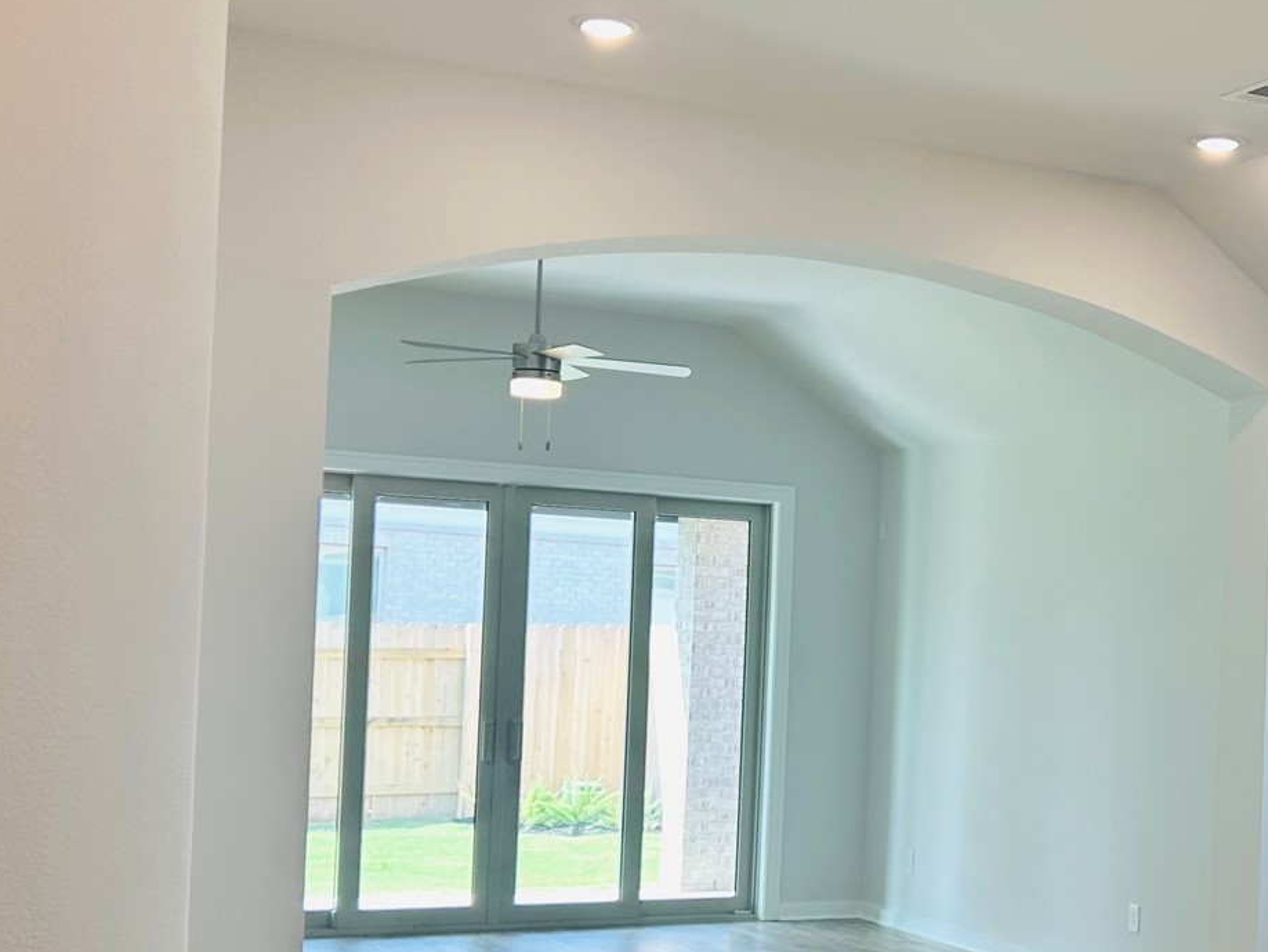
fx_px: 2125
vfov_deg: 25.1
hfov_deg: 32.1
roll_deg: -1.7
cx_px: 1065
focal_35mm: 58
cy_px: 633
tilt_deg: +1.4
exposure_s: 1/120
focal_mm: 5.7
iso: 40
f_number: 1.5
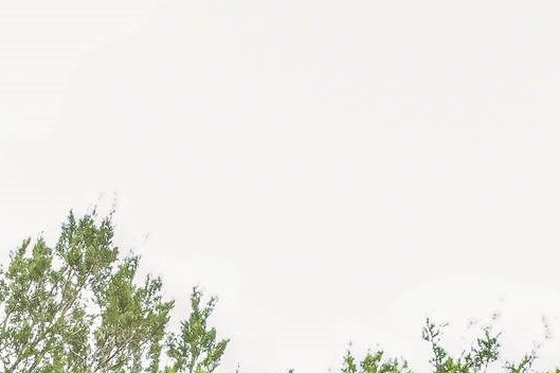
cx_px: -20
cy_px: 659
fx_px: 964
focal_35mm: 62
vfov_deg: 17.8
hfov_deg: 29.8
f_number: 11
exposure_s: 1/20
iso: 400
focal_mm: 16
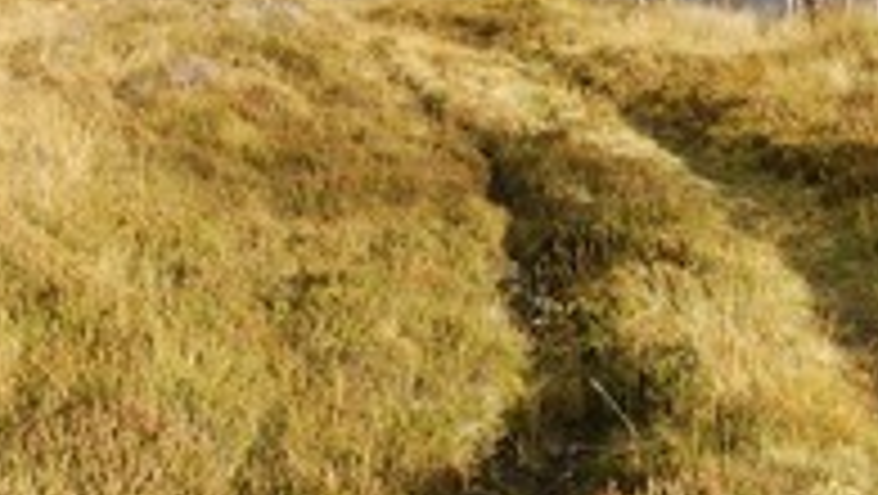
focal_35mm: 58
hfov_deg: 35.8
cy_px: -47
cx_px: 540
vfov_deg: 19.9
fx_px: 1351
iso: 200
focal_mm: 18
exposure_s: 1/125
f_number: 9
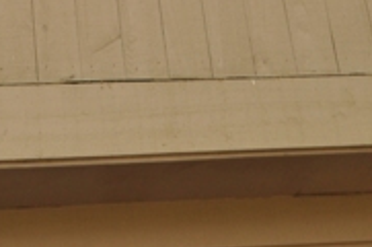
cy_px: -176
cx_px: 92
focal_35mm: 127
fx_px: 1310
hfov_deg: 16.1
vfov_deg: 10.2
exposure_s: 1/100
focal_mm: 24
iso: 200
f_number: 6.3
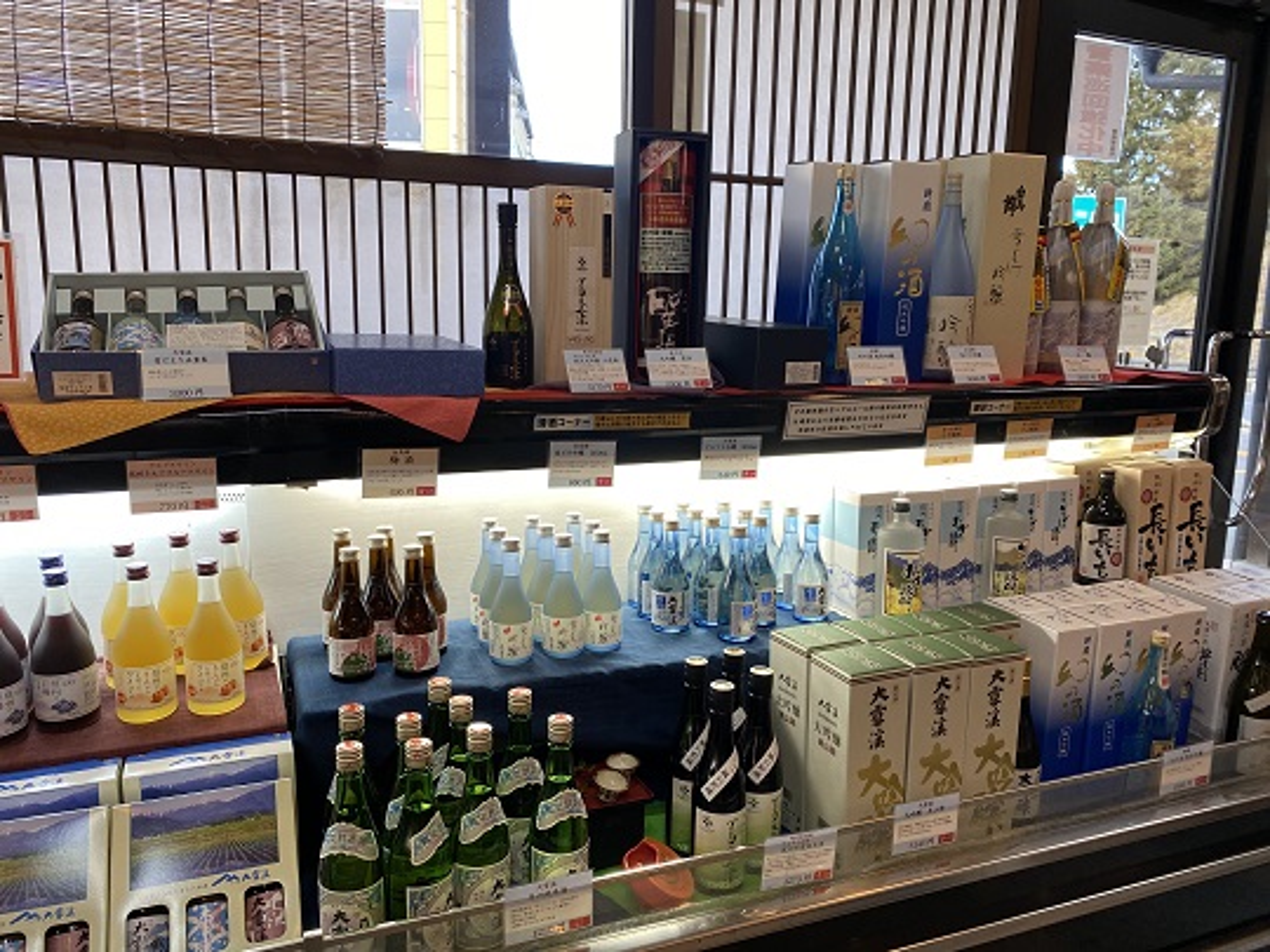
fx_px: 954
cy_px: 476
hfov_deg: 67.3
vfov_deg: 53.1
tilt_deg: -9.3
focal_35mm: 26
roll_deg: -1.9
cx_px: 635
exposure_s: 1/120
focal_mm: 4.25
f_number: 1.8
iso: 64
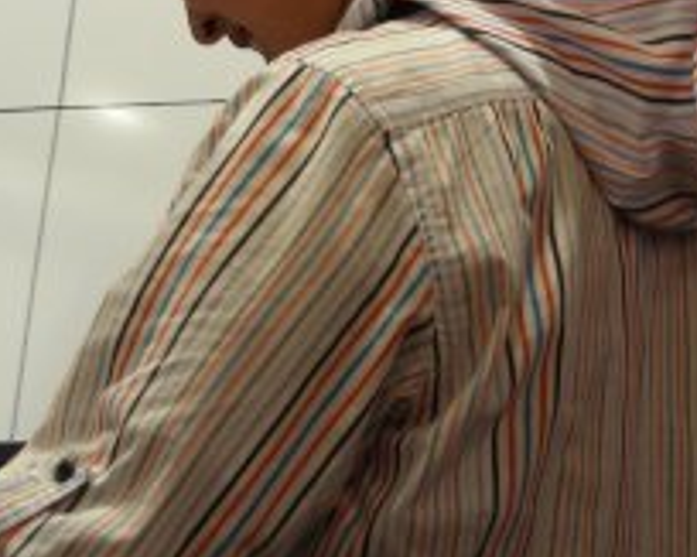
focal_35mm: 164
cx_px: 653
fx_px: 3381
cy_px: 97
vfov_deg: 9.4
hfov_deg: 11.7
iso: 115
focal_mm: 11.7
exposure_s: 1/30.4
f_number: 3.5
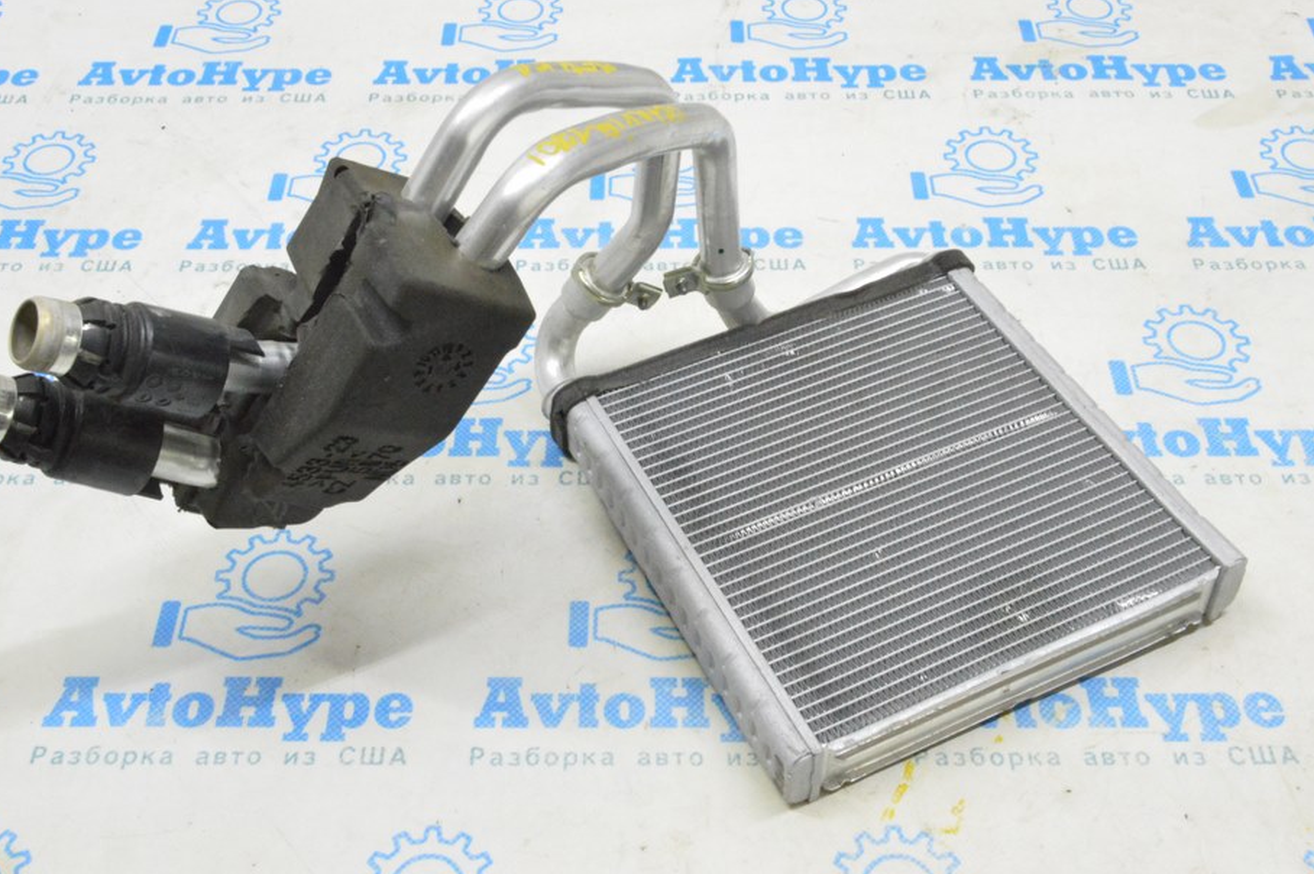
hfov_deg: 44.5
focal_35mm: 44
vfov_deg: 30.4
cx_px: 632
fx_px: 1605
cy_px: 394
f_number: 20
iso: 6400
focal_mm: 26
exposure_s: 1/15
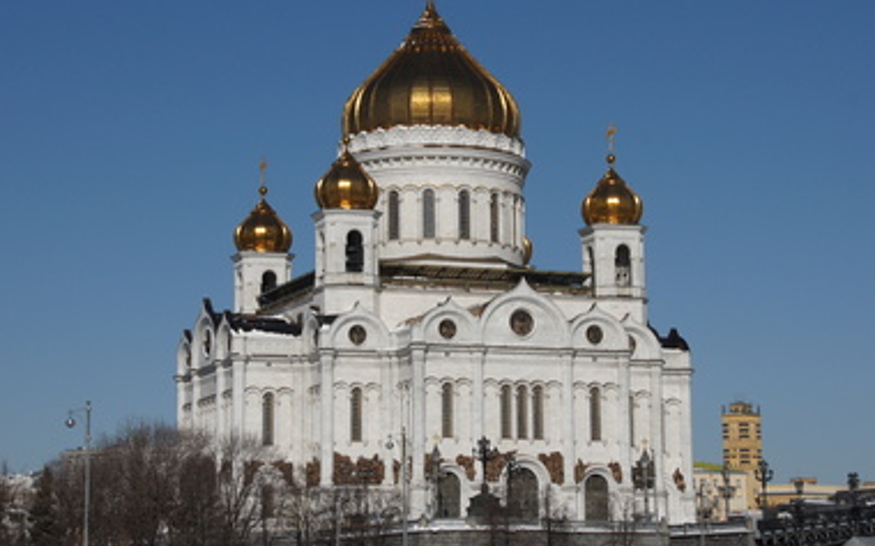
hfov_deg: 20.9
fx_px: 2374
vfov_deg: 13.1
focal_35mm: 100
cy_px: 265
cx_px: 456
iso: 200
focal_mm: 55
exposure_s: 1/640
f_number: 13
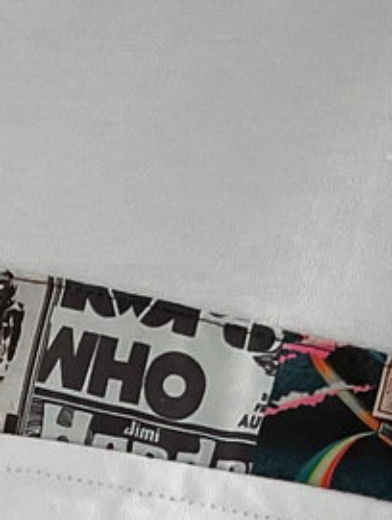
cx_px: -140
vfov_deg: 10.4
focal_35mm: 171
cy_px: 1099
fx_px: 2576
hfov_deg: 8.6
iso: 32
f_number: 1.8
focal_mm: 3
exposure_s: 1/120
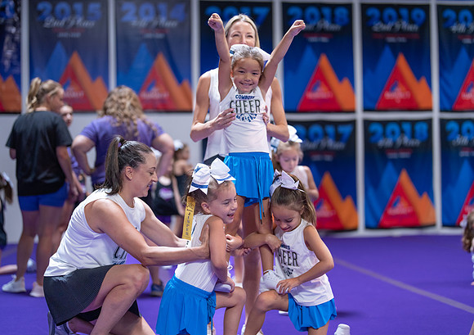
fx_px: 724
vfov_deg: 26.0
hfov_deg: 36.3
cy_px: 167
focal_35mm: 54
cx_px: 242
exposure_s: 1/400
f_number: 1.2
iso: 640
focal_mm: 50
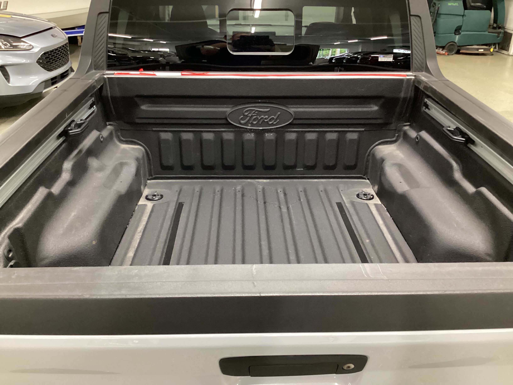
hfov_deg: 58.4
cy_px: 192
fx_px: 459
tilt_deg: -27.6
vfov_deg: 45.4
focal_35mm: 31
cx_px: 256
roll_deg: -1.0
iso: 500
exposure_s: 1/30
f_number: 2.4
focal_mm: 3.3
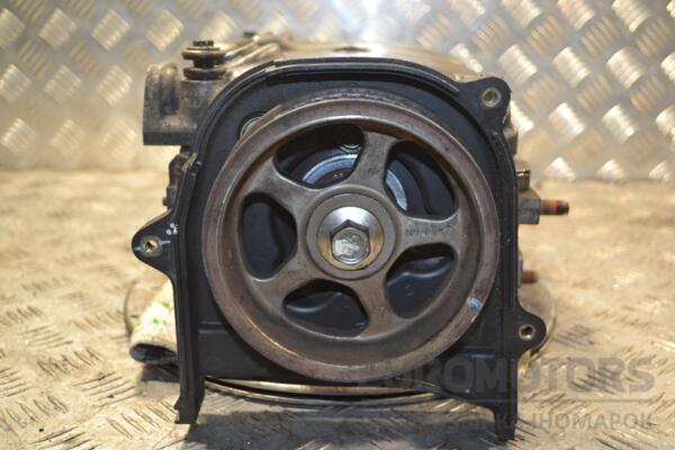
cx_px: 338
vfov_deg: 30.8
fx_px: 816
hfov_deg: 45.0
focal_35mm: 44
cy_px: 225
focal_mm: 29
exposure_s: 1/60
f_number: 4.5
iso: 500
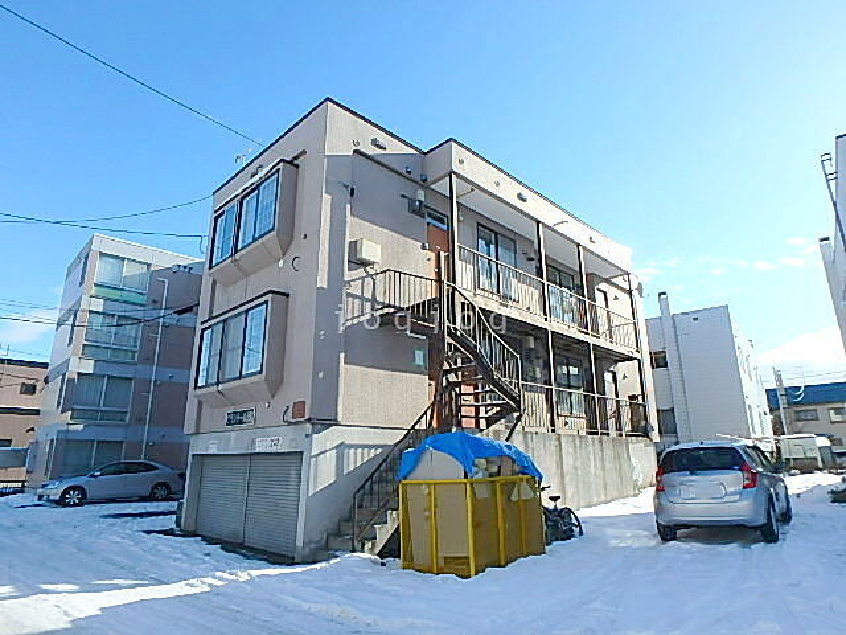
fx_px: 513
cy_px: 318
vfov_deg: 63.4
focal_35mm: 21
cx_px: 423
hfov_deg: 79.0
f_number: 3.5
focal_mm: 3.7
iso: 125
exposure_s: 1/1000
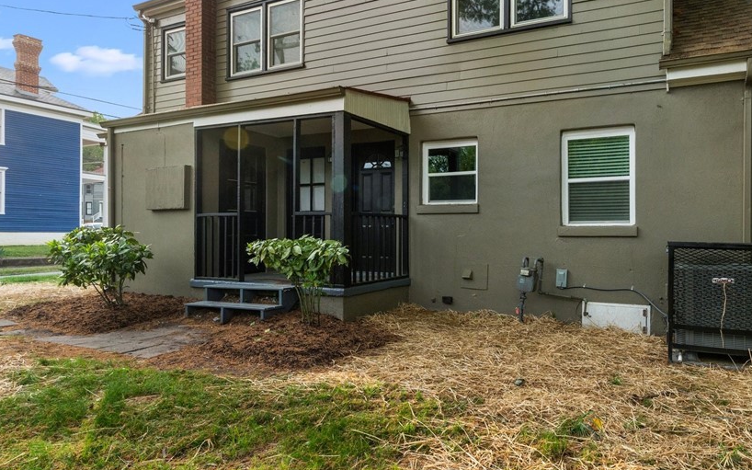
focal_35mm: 23
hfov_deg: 75.9
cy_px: 239
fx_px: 471
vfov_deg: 53.0
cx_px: 467
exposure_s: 1/640
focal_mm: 17
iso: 1000
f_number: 8
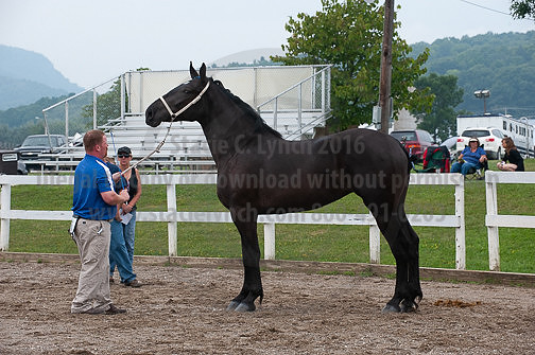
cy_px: 178
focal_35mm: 140
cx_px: 268
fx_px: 2078
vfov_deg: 9.8
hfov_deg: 14.7
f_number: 5.6
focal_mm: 140
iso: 1000
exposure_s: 1/1000
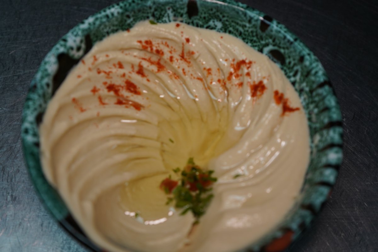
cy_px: 126
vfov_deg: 29.9
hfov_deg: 43.6
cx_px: 189
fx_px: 472
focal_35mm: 45
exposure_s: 1/250
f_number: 5.6
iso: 640
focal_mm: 45
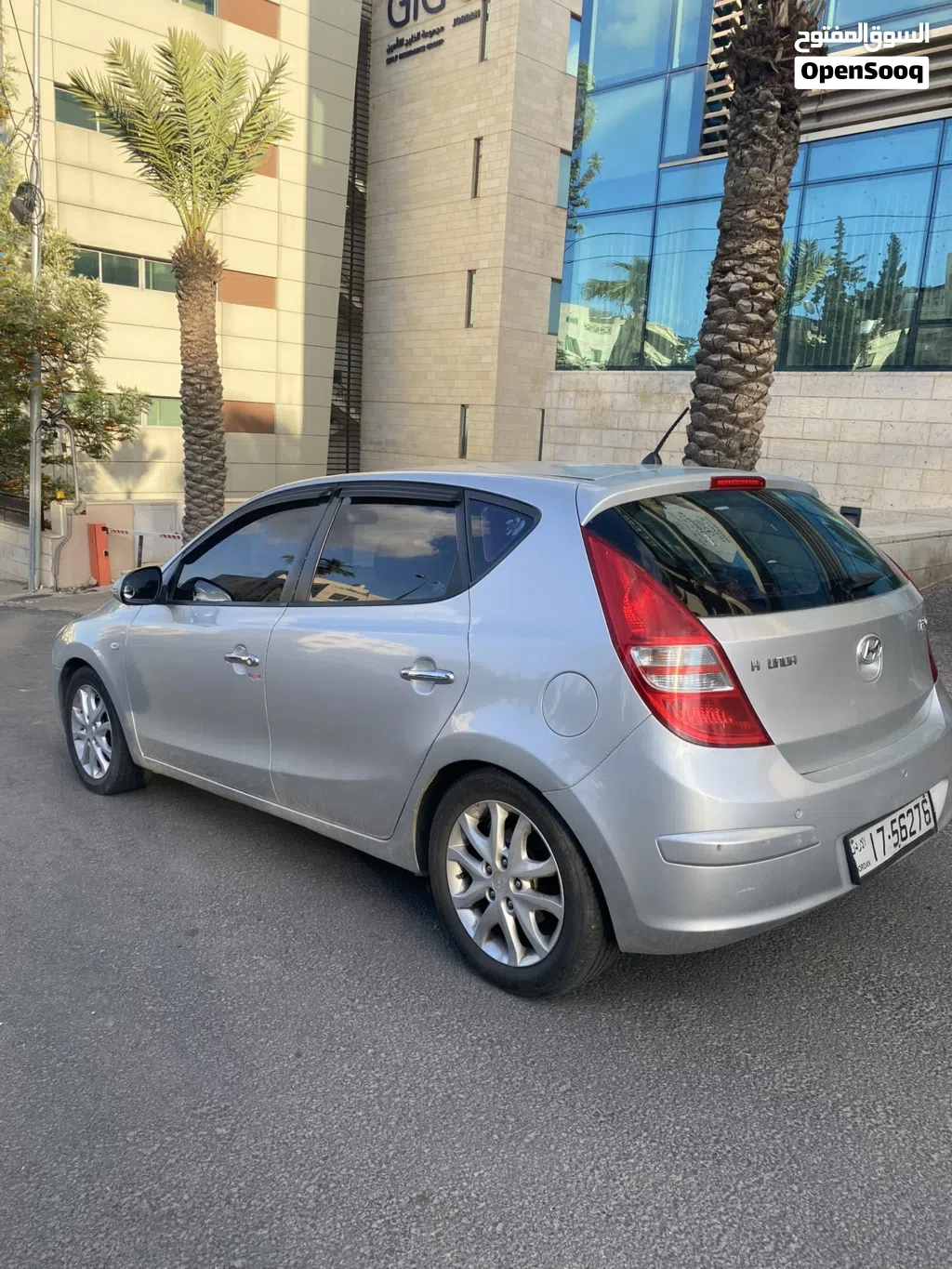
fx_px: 953
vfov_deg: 67.3
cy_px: 634
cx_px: 476
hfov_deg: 53.1
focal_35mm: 26
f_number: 1.8
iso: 32
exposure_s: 1/654
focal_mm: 4.25
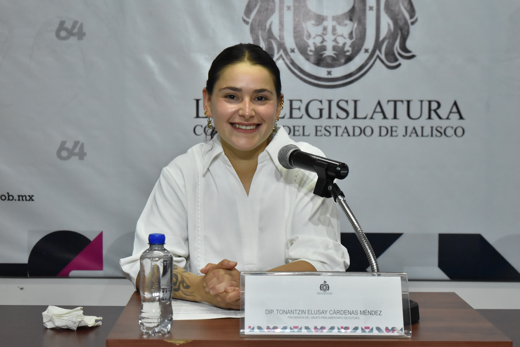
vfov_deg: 18.9
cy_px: 174
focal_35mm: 72
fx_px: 1040
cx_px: 260
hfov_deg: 28.1
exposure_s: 1/200
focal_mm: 48
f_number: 5.3
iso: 2500
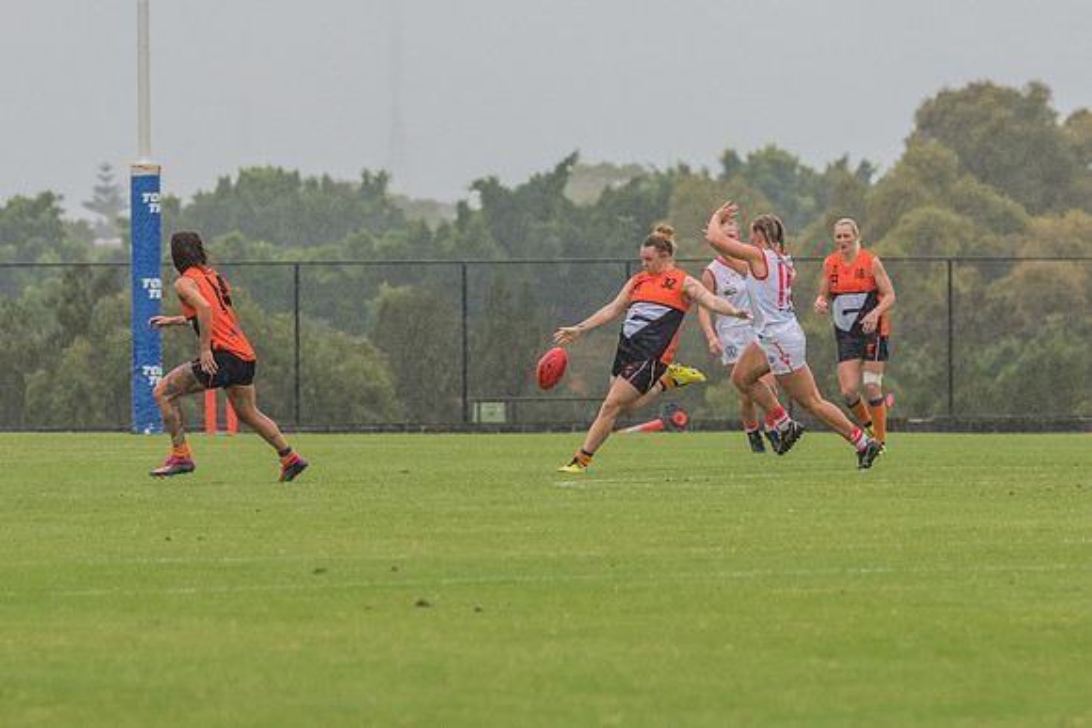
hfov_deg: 3.9
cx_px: 617
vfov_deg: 2.6
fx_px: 16185
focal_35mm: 533
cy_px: 197
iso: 800
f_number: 8
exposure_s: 1/1600
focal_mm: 270
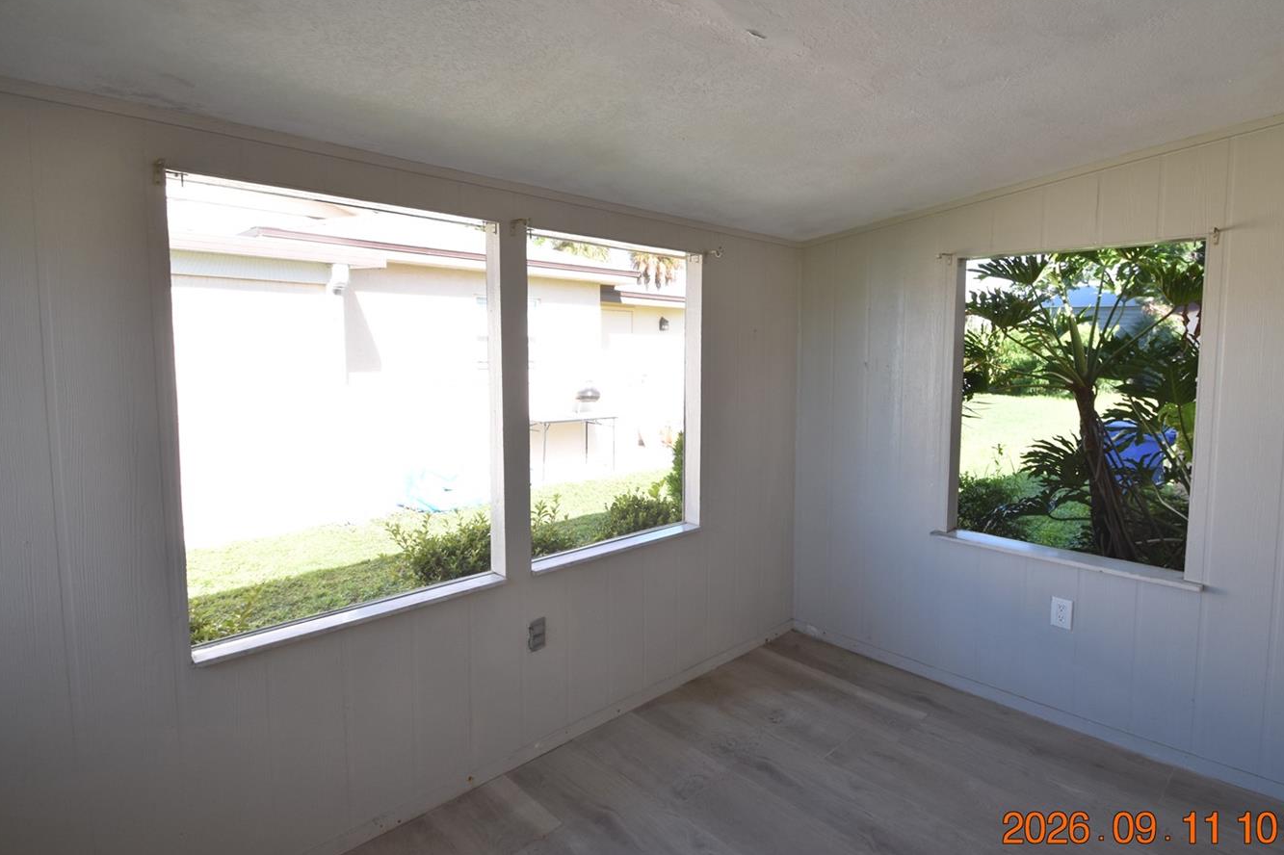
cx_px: 719
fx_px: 642
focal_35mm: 18
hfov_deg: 89.6
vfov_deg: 67.2
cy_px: 392
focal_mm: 10
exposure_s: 1/180
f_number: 6.7
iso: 400
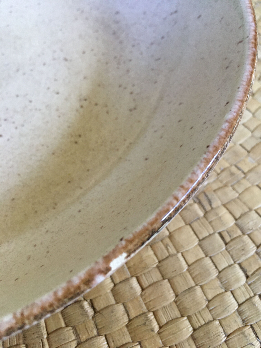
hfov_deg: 48.2
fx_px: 292
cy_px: 174
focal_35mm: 29
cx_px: 130
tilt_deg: -60.3
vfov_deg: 61.7
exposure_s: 1/30
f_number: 2.2
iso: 160
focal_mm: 4.15
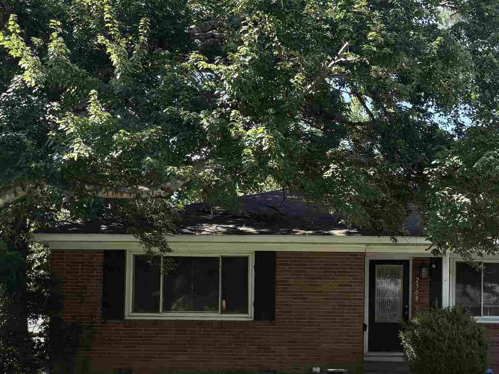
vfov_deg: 24.4
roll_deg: -0.6
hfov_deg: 32.0
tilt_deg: +1.1
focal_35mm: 59
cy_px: 305
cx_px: 388
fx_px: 850
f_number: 1.6
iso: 50
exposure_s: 1/773
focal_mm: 5.96
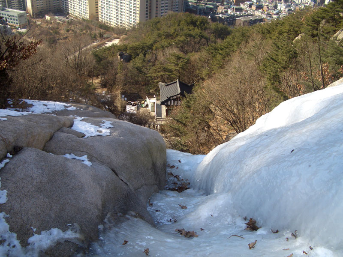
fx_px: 347
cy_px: 128
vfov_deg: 40.7
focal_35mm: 35
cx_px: 172
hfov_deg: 52.6
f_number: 4.3
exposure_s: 1/200
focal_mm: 5.8
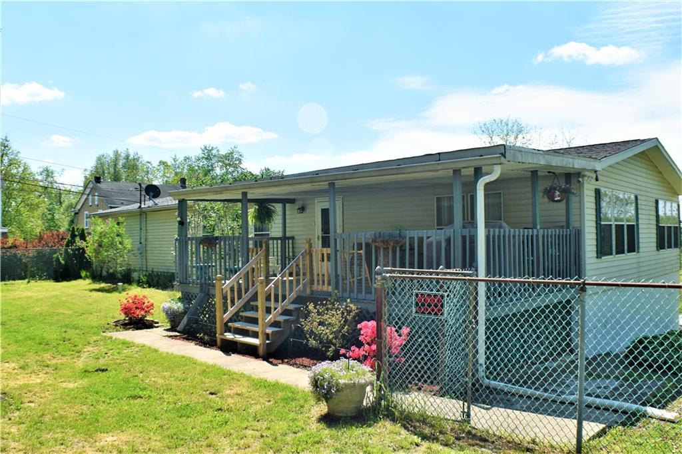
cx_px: 341
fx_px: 710
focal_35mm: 38
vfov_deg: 35.5
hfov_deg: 51.3
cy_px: 227
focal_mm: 25
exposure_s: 1/200
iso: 100
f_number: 9
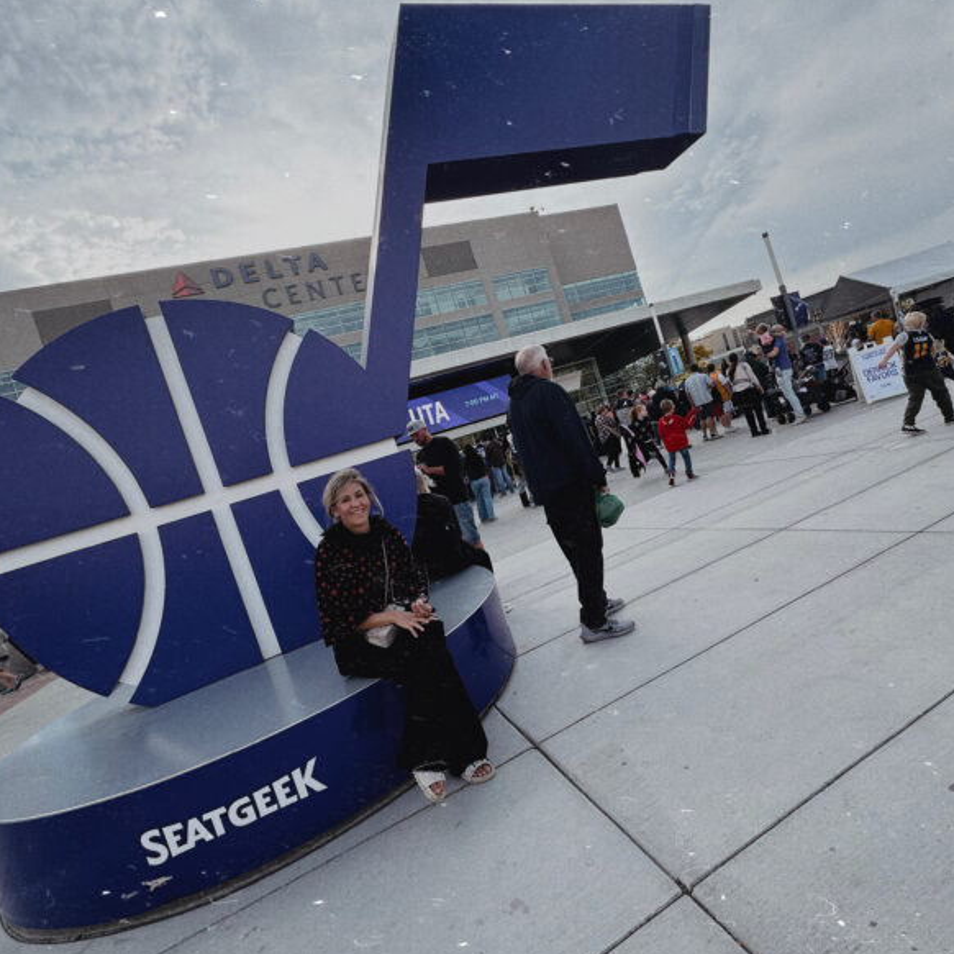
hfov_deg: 84.0
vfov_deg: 84.0
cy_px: 485
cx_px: 485
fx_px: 530
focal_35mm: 17
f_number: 2.2
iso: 40
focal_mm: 2.22
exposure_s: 1/438
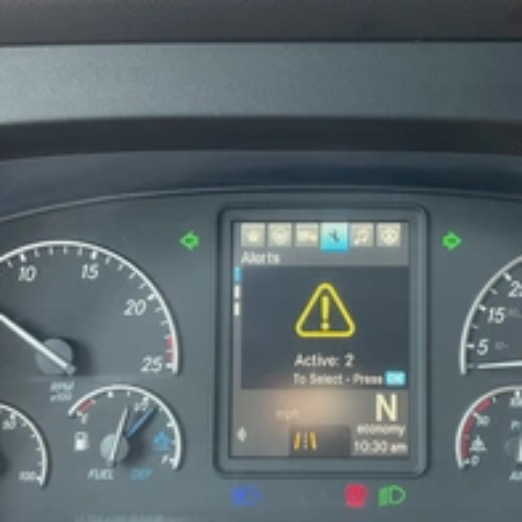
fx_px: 887
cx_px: 374
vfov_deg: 32.7
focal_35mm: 52
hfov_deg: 32.3
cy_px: 305
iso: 80
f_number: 1.8
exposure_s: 1/60
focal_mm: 3
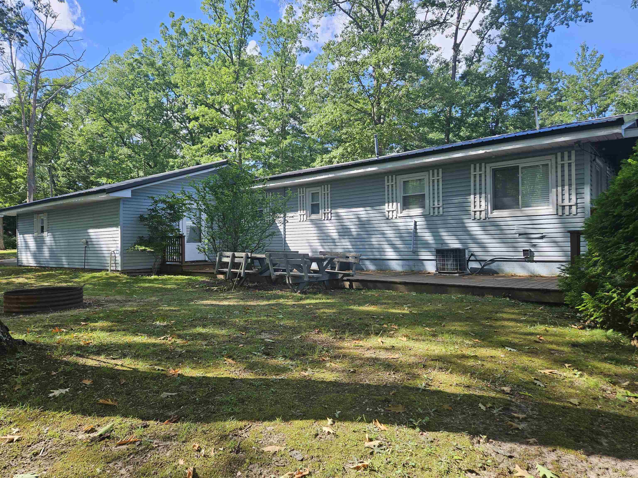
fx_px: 424
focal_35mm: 23
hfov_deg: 73.9
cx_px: 319
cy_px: 239
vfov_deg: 58.9
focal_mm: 5.4
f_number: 1.8
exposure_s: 1/424
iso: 25
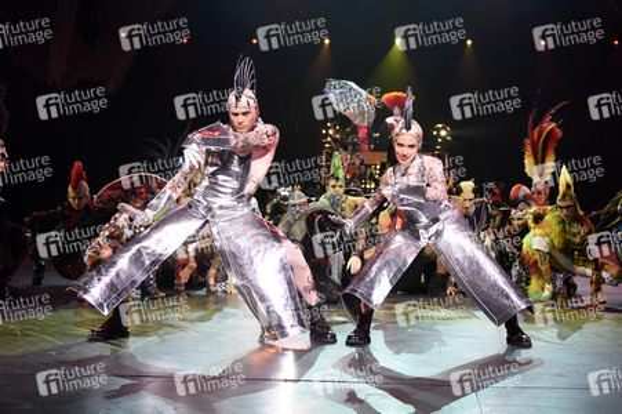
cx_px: 311
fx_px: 1122
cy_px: 207
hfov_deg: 31.0
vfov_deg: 20.9
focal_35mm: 65
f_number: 5
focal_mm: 65
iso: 3200
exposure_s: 1/250
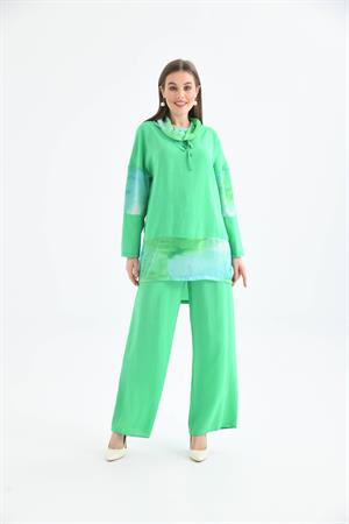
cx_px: 174
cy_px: 262
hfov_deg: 24.2
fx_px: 814
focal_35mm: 56
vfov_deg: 35.6
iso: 250
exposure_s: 1/125
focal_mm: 56
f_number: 7.1
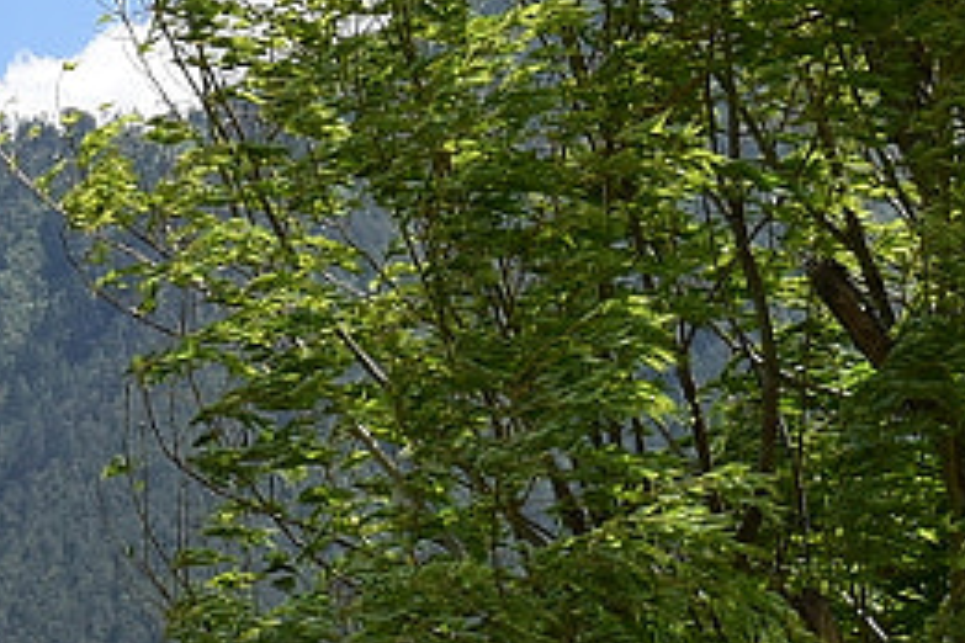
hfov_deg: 8.9
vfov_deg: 5.9
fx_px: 6167
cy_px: 798
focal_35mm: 230
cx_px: 33
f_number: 11
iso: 200
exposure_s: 1/320
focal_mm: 25
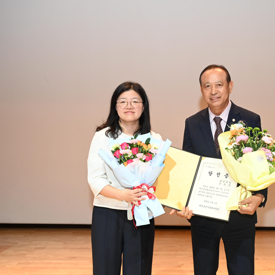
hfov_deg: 36.5
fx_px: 413
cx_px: 179
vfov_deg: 36.8
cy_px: 137
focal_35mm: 46
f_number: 4
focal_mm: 36
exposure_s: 1/200
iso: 1000
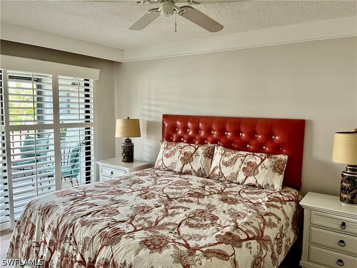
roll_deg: -2.0
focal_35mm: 26
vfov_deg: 53.1
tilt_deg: -6.9
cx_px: 178
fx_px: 268
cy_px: 134
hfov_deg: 67.3
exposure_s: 1/60
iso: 160
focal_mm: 5.1
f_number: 1.6
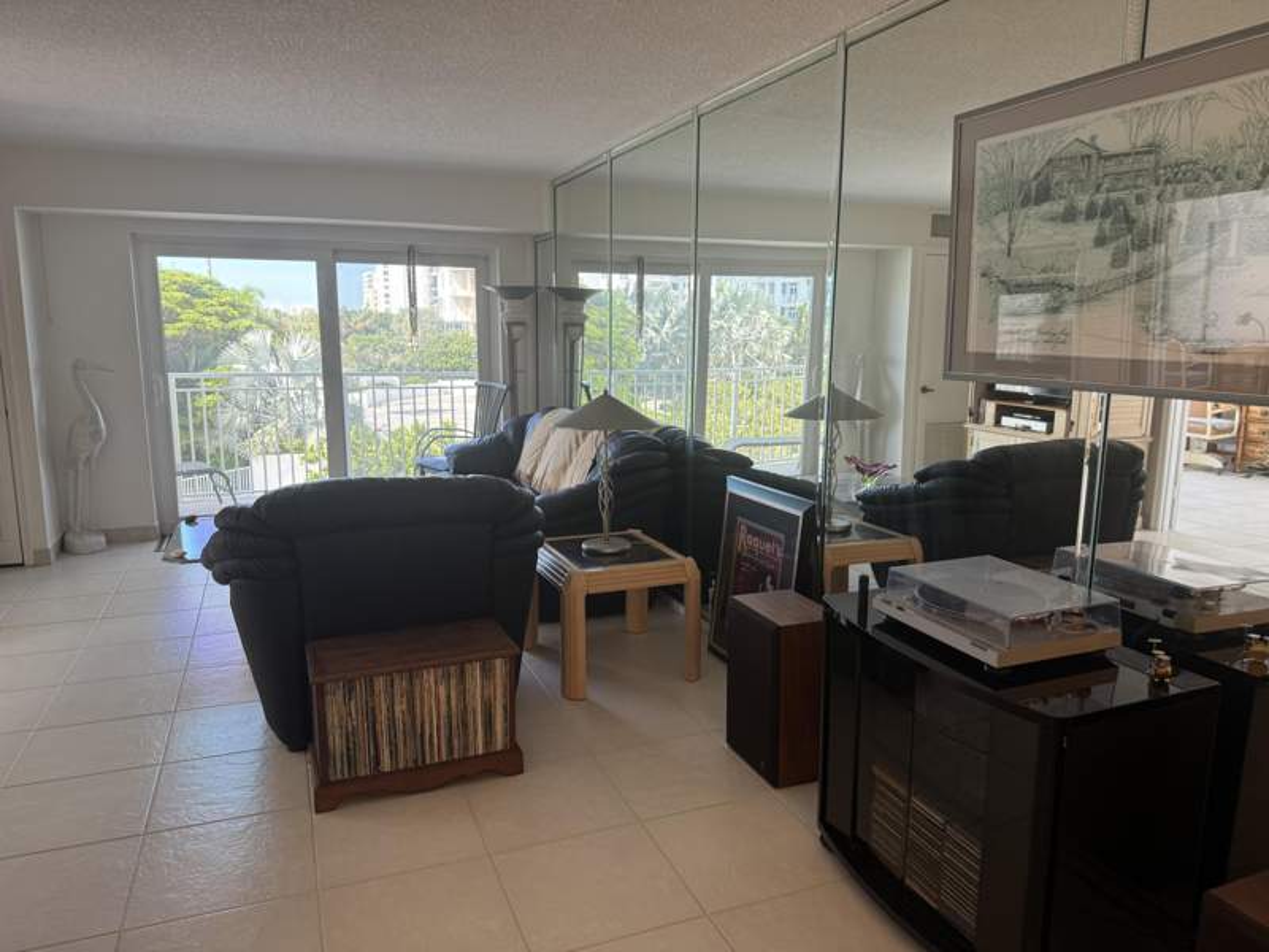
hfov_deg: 71.6
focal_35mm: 24
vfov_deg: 56.8
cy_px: 476
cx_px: 634
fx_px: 880
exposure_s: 1/60
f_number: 1.78
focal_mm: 6.76
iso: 125
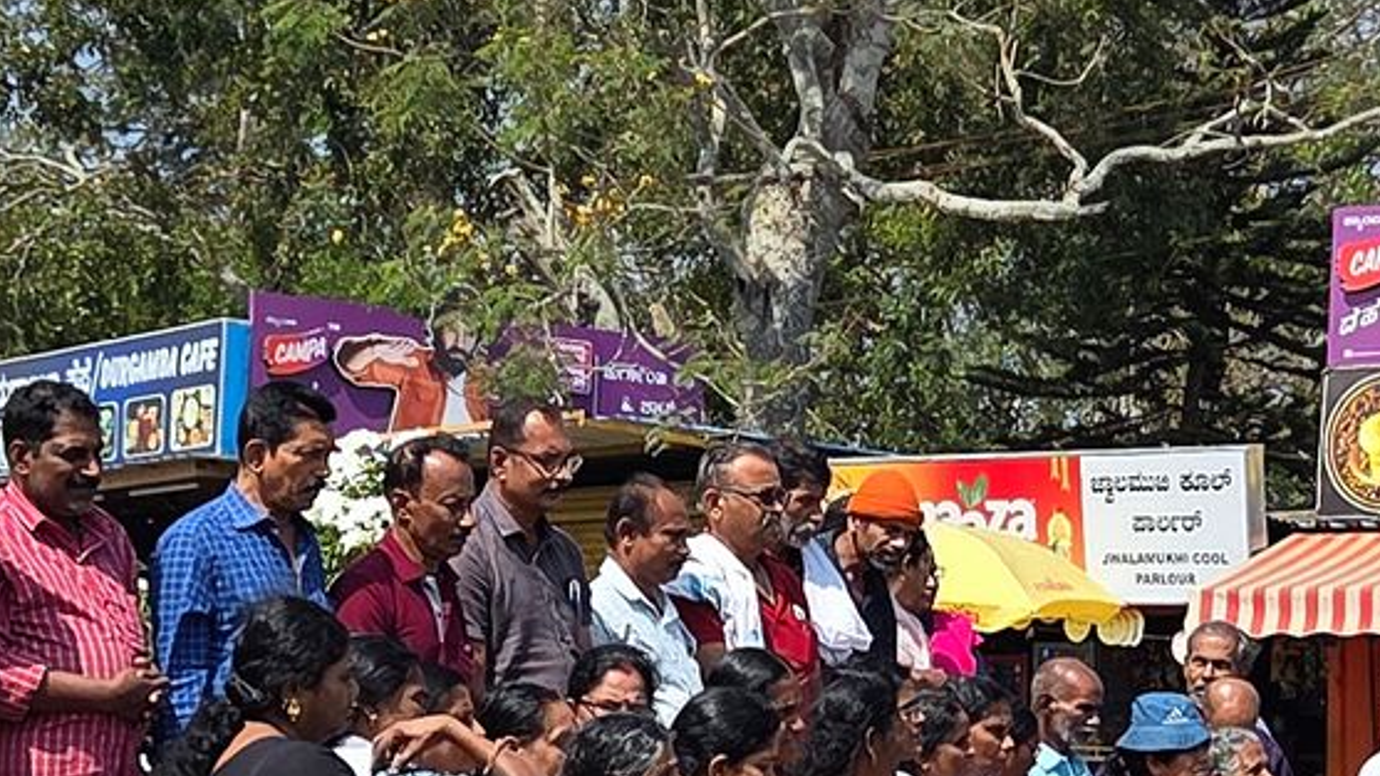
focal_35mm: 90
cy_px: 498
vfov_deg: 13.4
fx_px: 3292
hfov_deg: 23.7
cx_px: 624
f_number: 1.8
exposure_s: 1/5004
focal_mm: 5.4
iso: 80
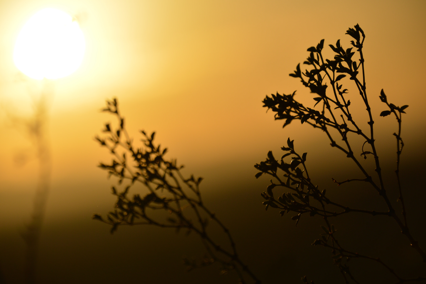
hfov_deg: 7.4
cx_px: 213
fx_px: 3281
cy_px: 142
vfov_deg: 4.9
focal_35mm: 278
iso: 100
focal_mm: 185
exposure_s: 1/1000
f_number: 8
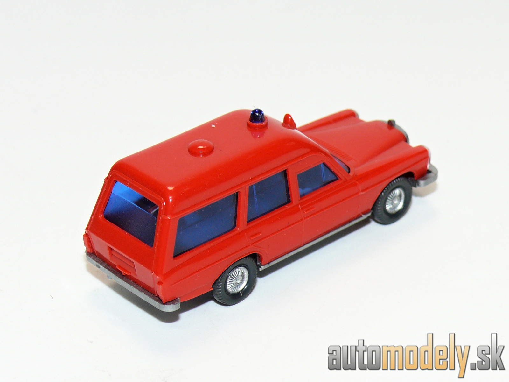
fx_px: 1970
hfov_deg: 14.7
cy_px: 191
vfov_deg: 11.1
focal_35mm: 134
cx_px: 254
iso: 100
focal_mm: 16
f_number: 4
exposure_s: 1/30
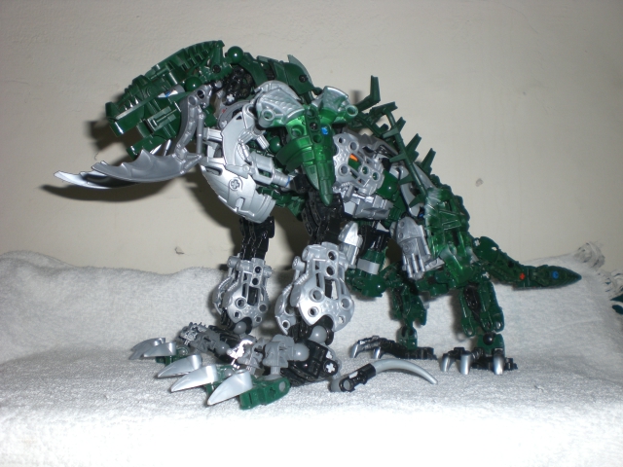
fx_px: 684
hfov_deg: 49.0
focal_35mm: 38
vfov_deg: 37.7
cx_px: 312
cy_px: 234
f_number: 3.1
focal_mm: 6.3
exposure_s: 1/60
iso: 50
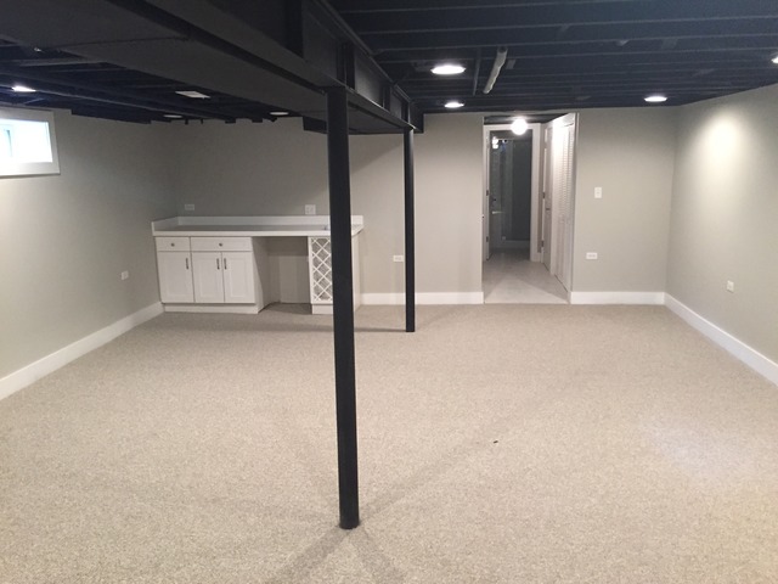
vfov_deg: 48.2
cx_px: 389
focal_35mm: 29
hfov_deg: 61.7
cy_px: 292
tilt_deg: -10.0
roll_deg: +1.0
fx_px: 652
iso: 250
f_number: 2.2
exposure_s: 1/30
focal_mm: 4.15
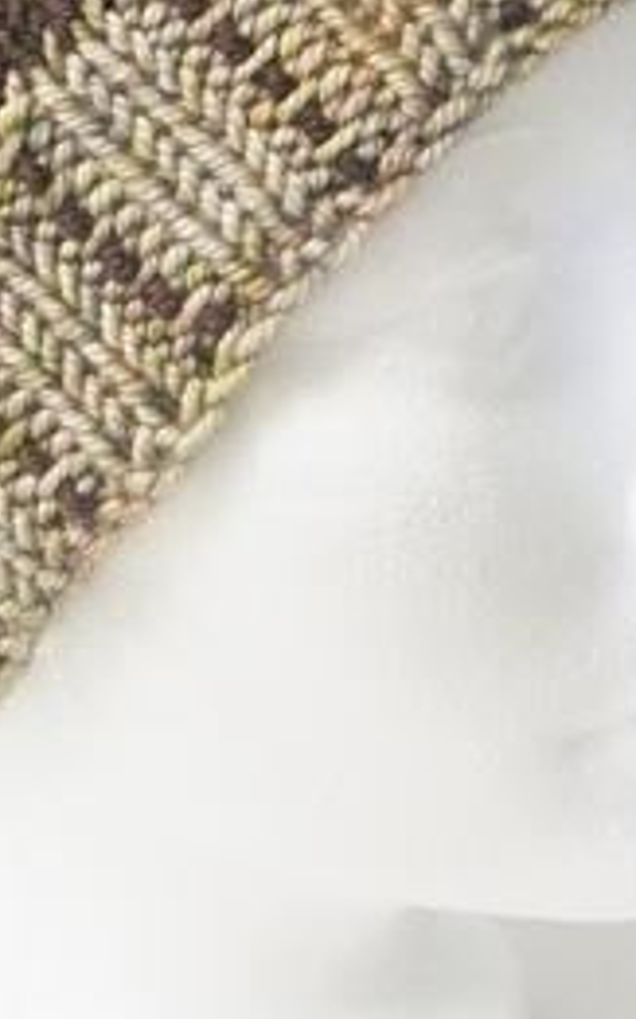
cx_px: 250
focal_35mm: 91
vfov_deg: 22.6
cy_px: 242
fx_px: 2525
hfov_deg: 14.3
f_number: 3.5
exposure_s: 1/17
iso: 400
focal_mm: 6.3
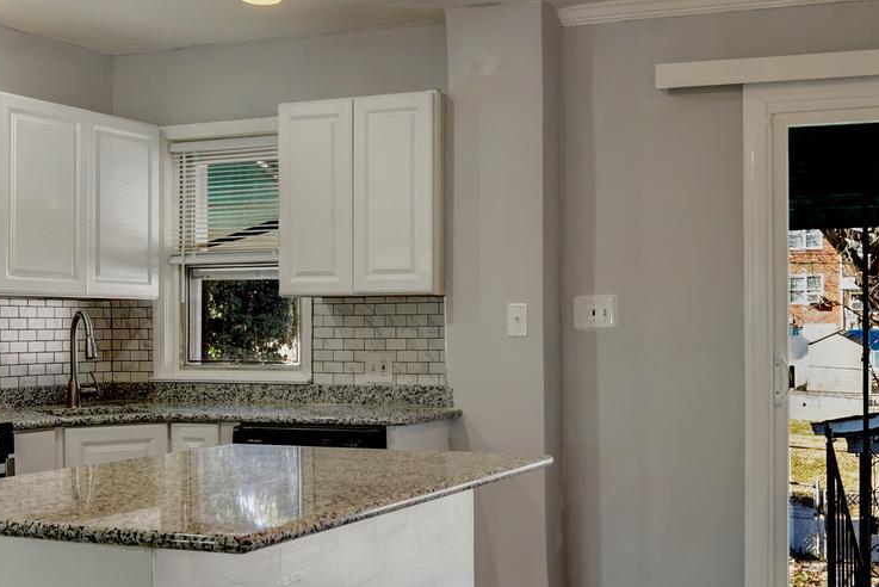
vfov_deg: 27.0
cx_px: 596
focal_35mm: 50
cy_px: 317
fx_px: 1221
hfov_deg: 39.1
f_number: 9
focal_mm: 18
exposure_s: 1/4
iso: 400
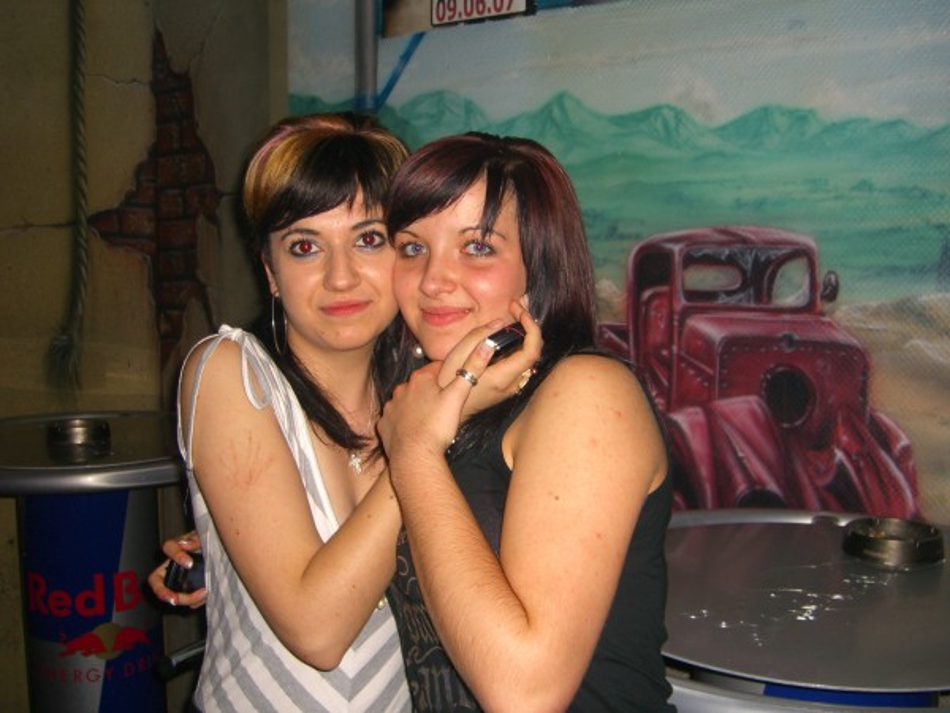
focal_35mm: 38
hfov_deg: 49.0
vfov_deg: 37.7
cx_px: 475
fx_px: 1043
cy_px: 356
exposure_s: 1/60
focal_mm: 7.9
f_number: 2.8
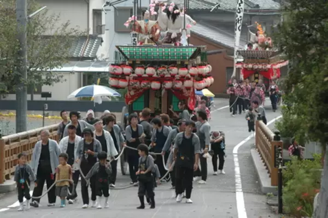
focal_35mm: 188
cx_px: 164
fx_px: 1707
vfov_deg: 7.3
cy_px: 109
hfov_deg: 11.0
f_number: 5.6
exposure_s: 1/320
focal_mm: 125
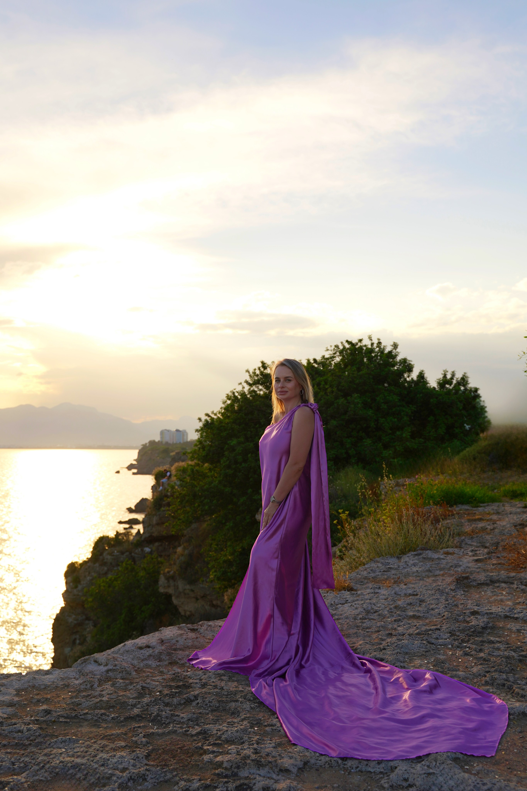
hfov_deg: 41.1
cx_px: 264
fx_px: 703
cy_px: 396
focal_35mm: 32
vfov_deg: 58.7
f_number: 4.5
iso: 125
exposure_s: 1/500
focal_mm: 32
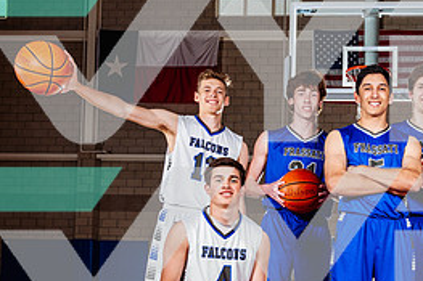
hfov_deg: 30.3
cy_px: 253
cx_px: 363
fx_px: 752
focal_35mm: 64
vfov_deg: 20.8
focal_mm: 29
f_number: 8
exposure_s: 1/125
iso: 400
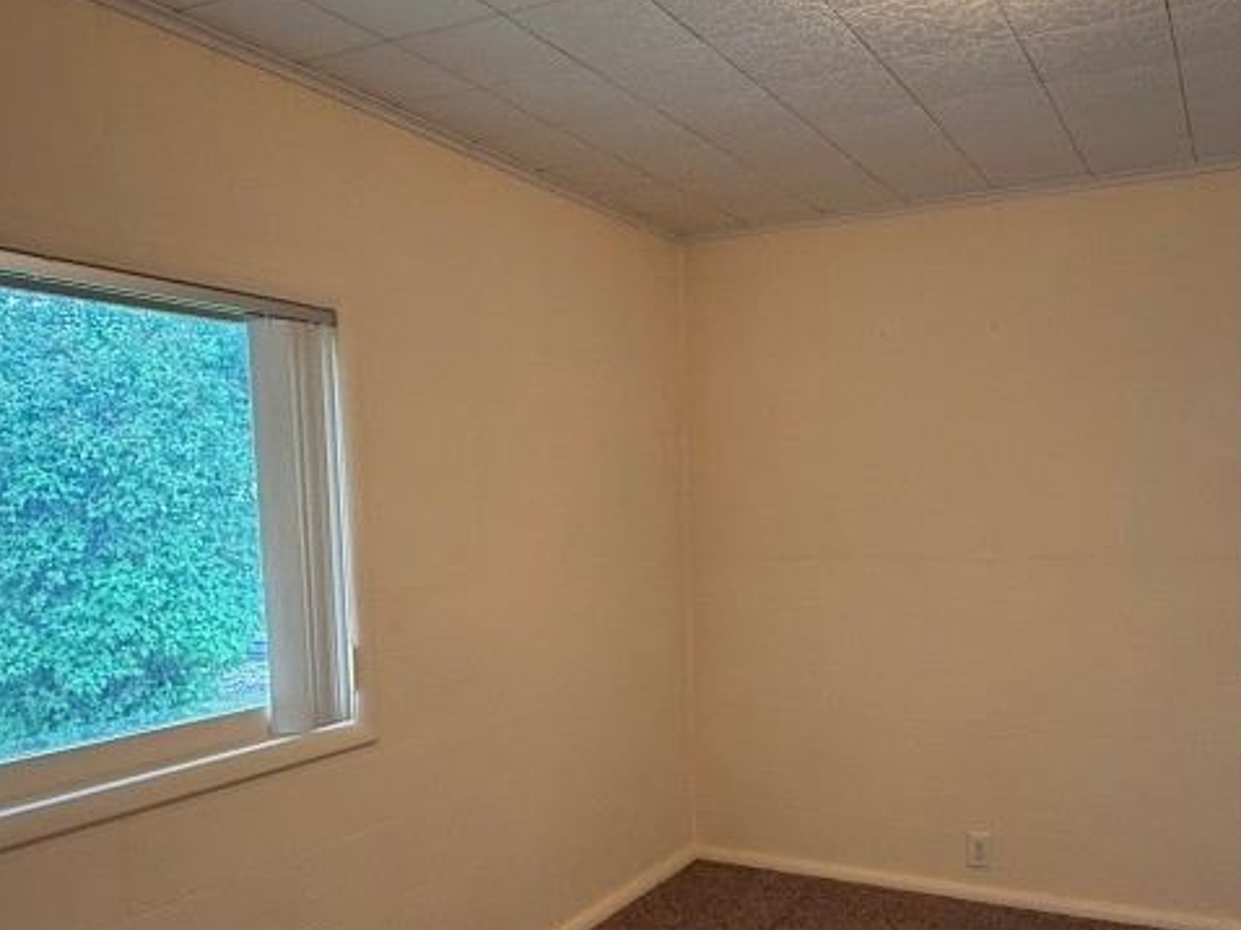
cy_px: 587
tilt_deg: -3.7
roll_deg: +1.7
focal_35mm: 30
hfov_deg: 59.6
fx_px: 1075
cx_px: 737
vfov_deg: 46.3
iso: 400
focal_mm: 2.22
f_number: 2.2
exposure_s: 1/120
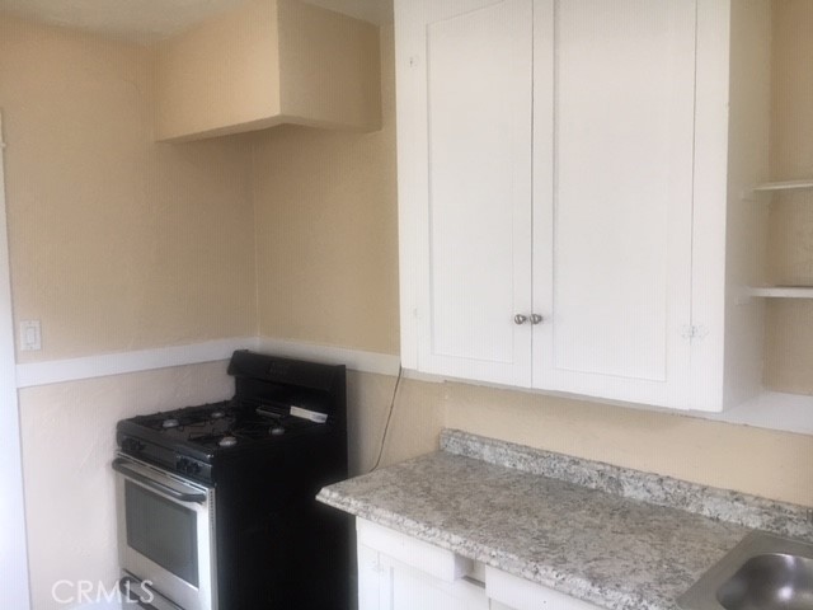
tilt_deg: -5.1
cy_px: 305
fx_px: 681
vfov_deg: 48.2
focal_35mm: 29
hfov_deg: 61.7
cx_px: 406
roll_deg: +0.6
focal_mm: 4.15
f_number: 2.2
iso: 80
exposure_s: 1/30
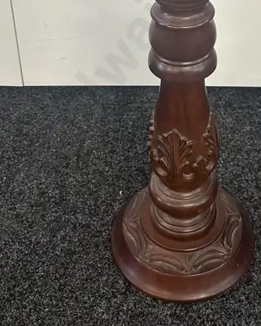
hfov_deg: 24.4
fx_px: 598
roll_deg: -1.2
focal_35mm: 62
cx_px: 185
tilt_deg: -27.6
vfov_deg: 28.0
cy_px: -24
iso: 200
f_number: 1.78
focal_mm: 6.86
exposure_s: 1/100
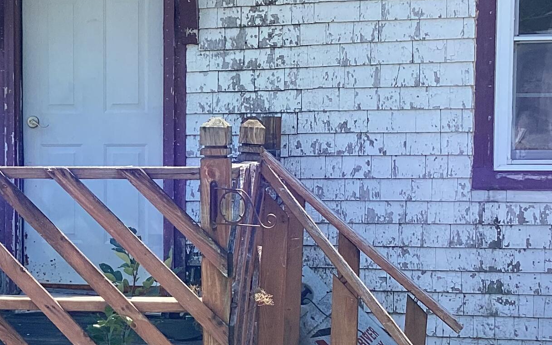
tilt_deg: -6.6
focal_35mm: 81
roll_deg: +0.3
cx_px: 27
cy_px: 220
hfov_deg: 24.6
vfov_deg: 16.1
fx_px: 1219
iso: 25
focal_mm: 3.3
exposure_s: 1/413
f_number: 2.4
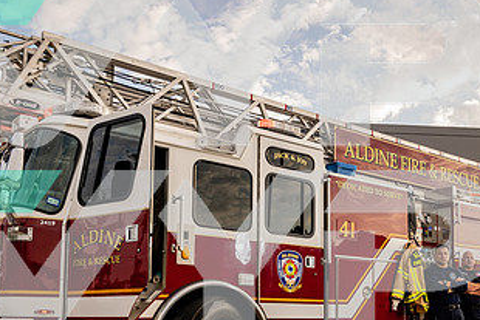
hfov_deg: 43.3
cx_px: 294
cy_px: 253
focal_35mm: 45
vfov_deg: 29.3
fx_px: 600
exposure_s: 1/250
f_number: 5.6
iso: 160
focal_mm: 24
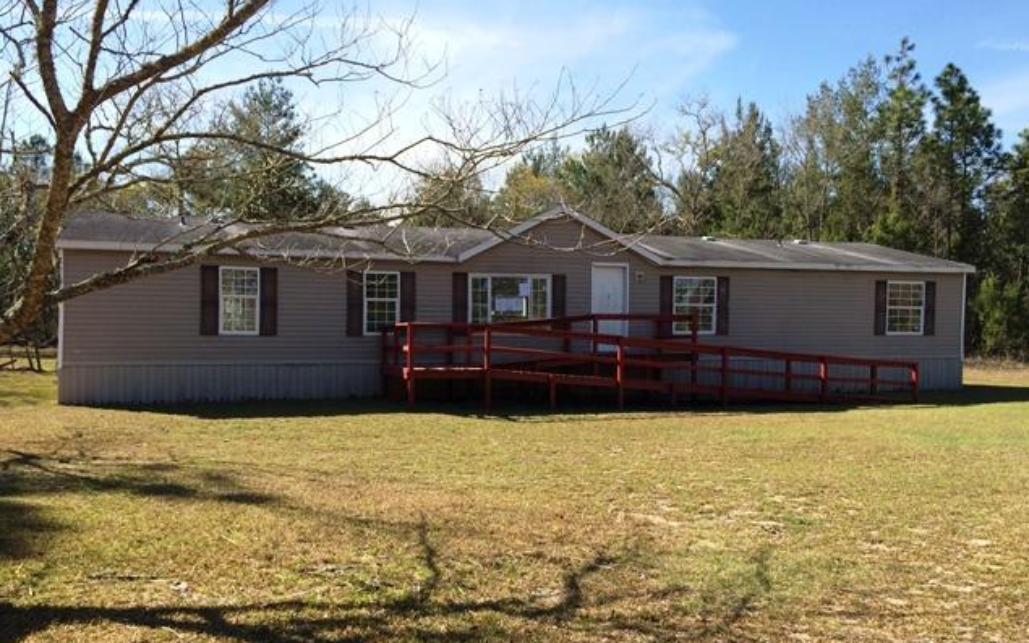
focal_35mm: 31
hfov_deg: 61.2
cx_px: 517
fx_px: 869
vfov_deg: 40.6
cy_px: 348
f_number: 2.2
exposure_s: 1/1208
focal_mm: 4.15
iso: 32
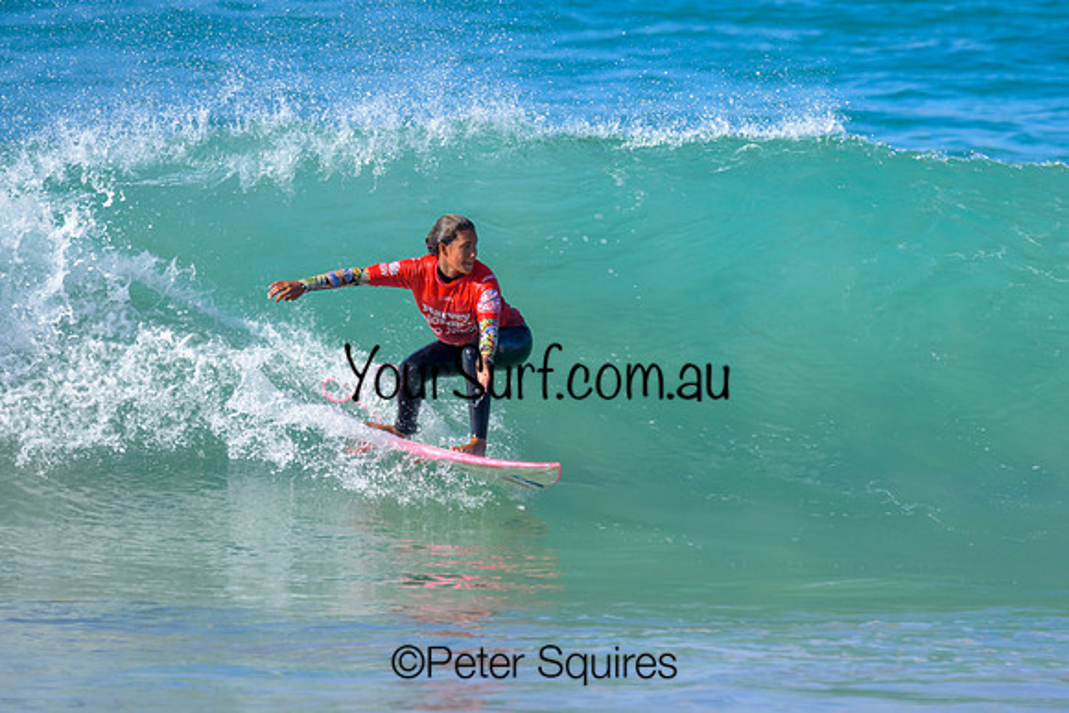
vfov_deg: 1.3
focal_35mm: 1098
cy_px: 241
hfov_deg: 1.9
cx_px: 644
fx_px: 32623
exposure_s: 1/2000
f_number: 6.3
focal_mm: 800
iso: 500
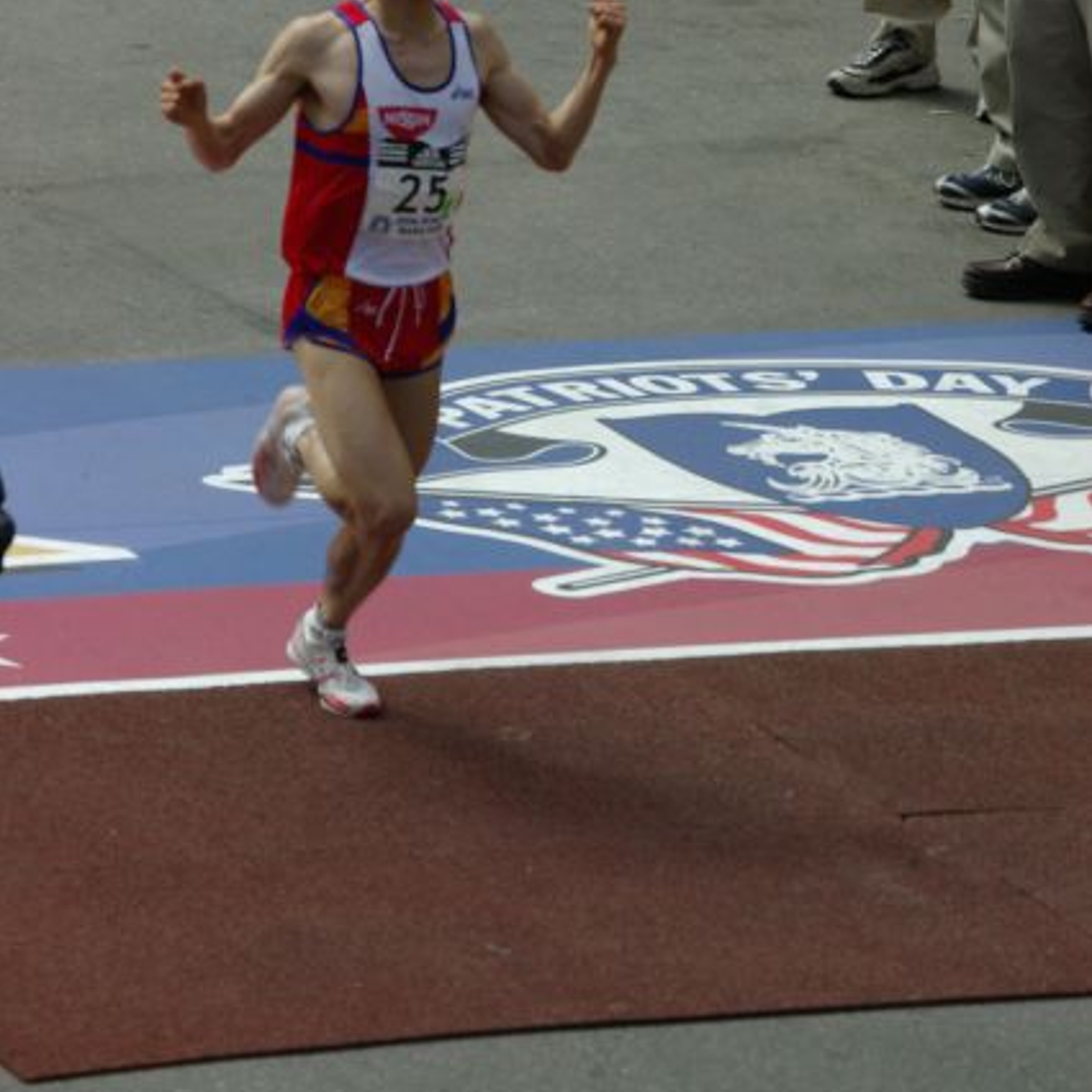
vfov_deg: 4.0
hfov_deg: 4.0
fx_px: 15775
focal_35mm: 442
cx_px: 546
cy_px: 288
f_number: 10
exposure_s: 1/400
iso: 400
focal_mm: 230
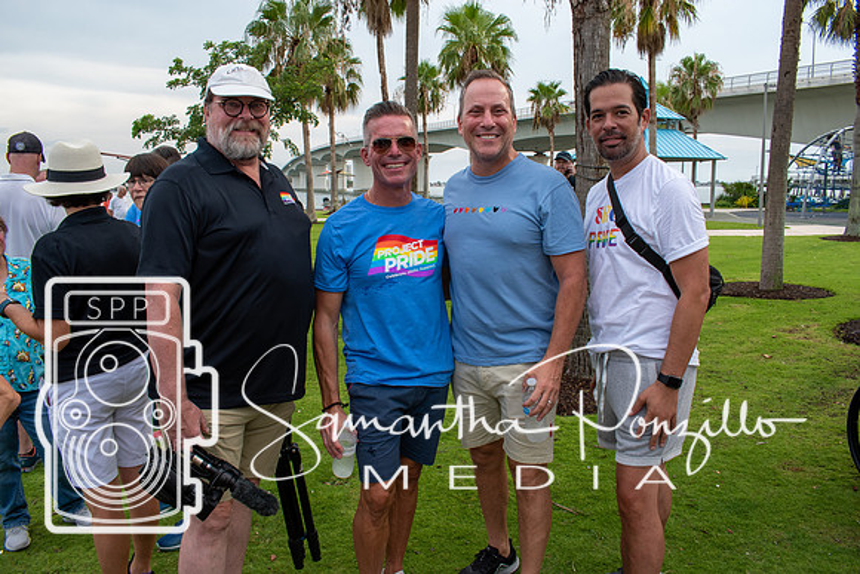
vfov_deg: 48.0
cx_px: 430
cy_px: 287
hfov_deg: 67.4
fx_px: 645
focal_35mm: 27
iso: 280
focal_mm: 18
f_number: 8
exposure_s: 1/250
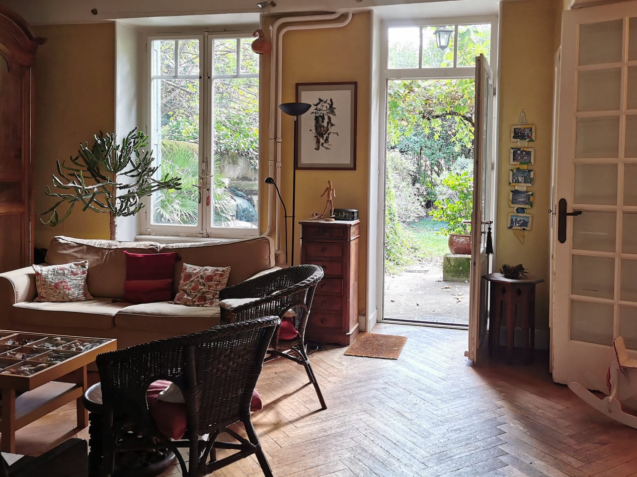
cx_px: 350
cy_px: 203
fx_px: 589
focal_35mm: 32
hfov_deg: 56.7
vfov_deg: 44.0
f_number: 1.6
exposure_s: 1/100
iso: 100
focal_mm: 5.56
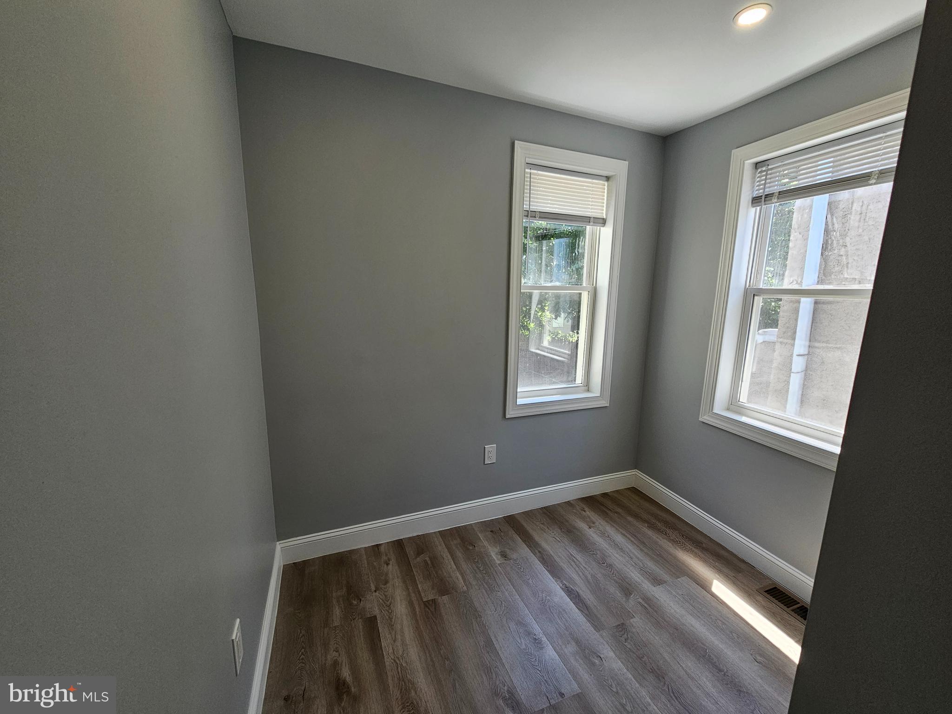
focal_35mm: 13
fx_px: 358
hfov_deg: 106.2
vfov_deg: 89.9
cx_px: 476
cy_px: 357
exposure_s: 1/120
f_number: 2.2
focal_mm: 2.2
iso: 64
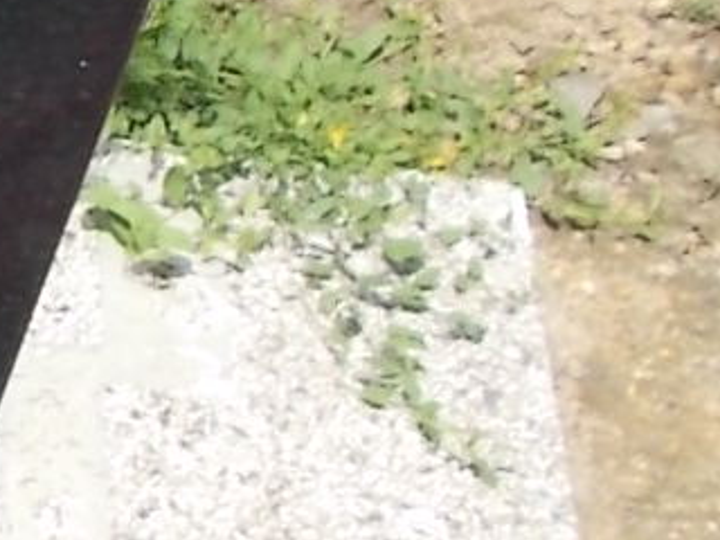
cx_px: -1006
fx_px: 2704
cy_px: 236
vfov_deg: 11.4
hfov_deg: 12.1
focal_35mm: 130
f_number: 8
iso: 80
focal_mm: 4.6
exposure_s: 1/125
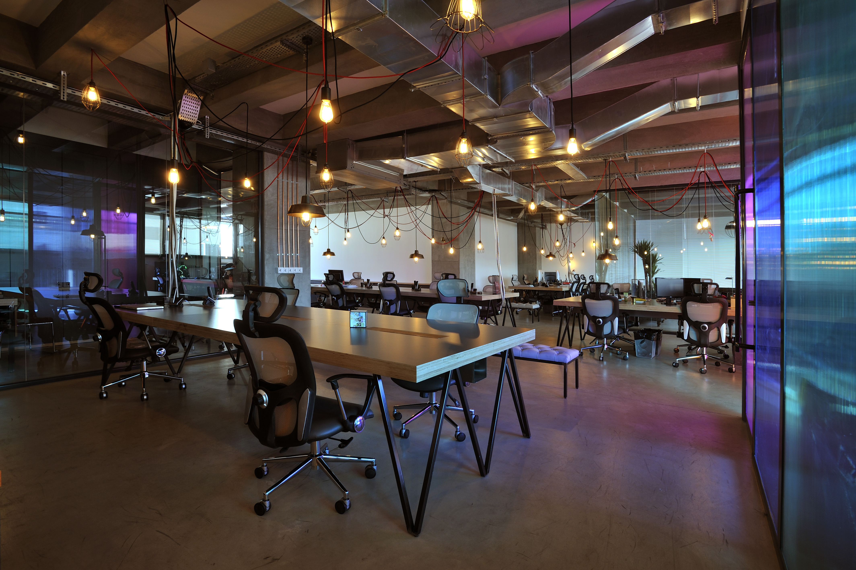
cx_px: 428
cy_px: 285
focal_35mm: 17
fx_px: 404
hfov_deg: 93.3
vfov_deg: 70.4
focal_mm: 17
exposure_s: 1/1.3
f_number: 11
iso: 200
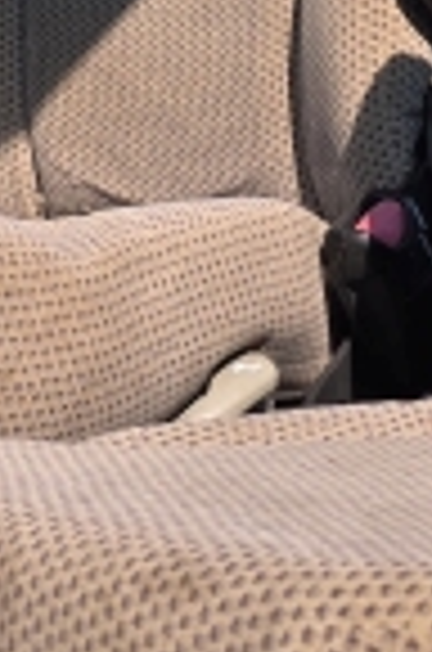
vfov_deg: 14.3
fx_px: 2297
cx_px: 94
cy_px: -526
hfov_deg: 10.7
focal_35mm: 127
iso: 80
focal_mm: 6.3
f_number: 1.7
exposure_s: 1/2586
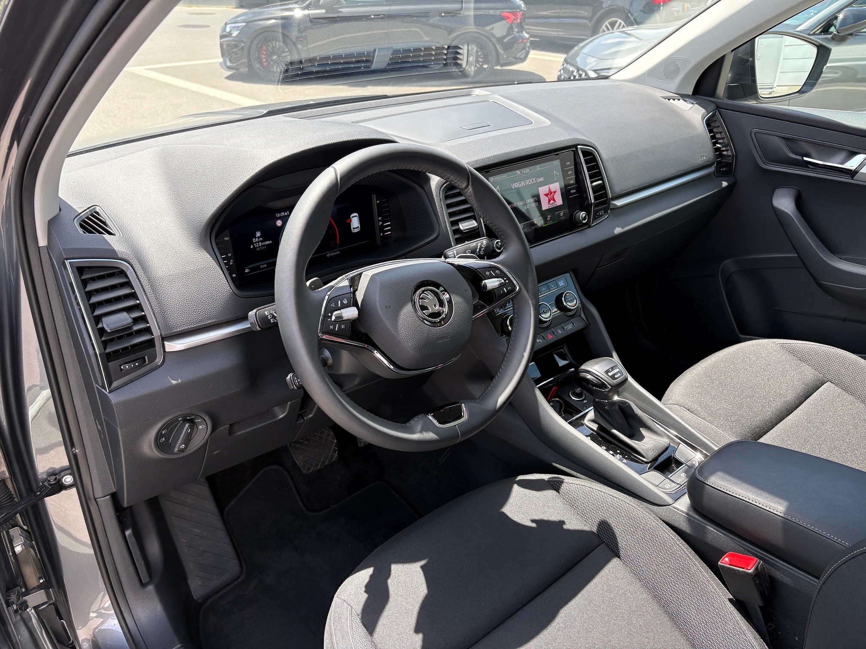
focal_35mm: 26
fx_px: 650
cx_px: 433
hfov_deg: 67.3
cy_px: 324
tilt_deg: -25.7
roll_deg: -0.2
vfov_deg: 53.1
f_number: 1.6
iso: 64
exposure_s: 1/348
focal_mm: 5.96
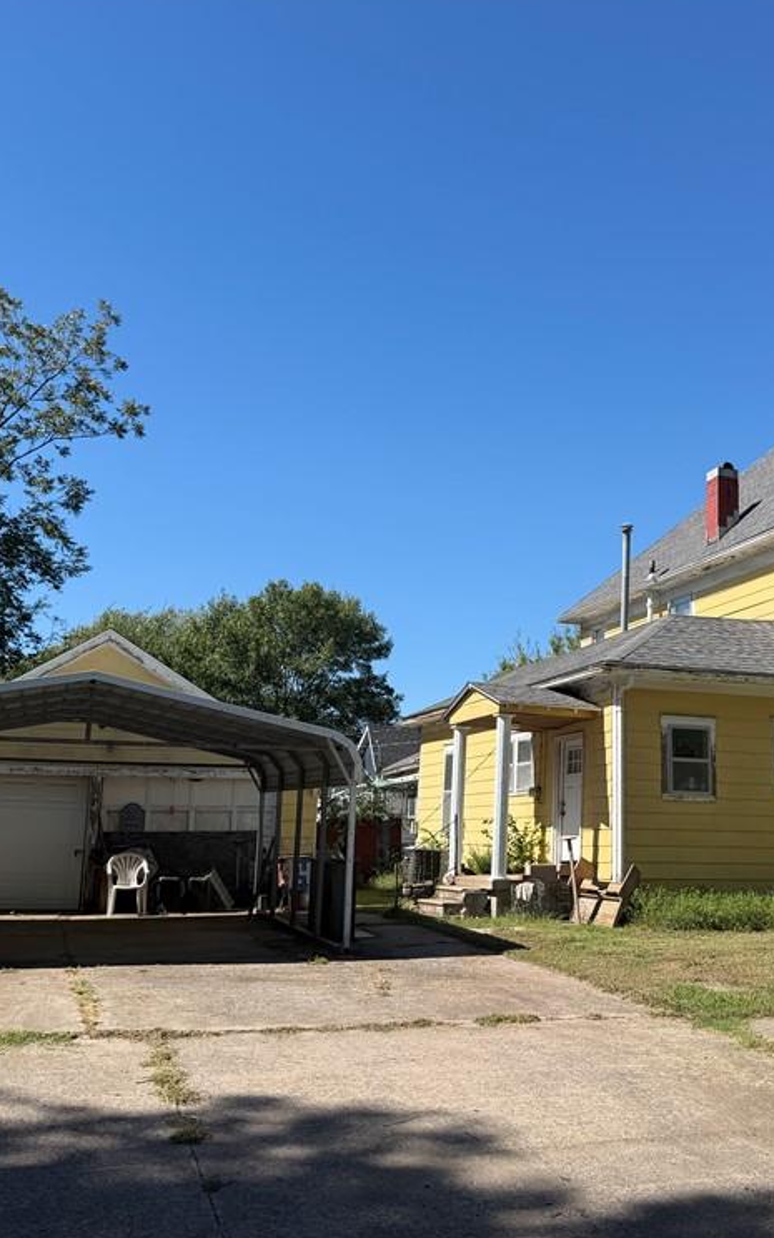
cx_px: 569
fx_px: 1181
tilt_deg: +11.3
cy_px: 617
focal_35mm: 35
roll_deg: -1.4
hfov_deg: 35.6
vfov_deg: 55.3
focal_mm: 6.76
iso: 80
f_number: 1.78
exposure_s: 1/3584
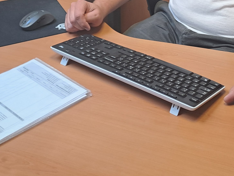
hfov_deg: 28.0
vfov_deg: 19.5
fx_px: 466
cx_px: 149
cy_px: -60
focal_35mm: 69
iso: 100
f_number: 1.8
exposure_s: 1/50
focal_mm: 4.65
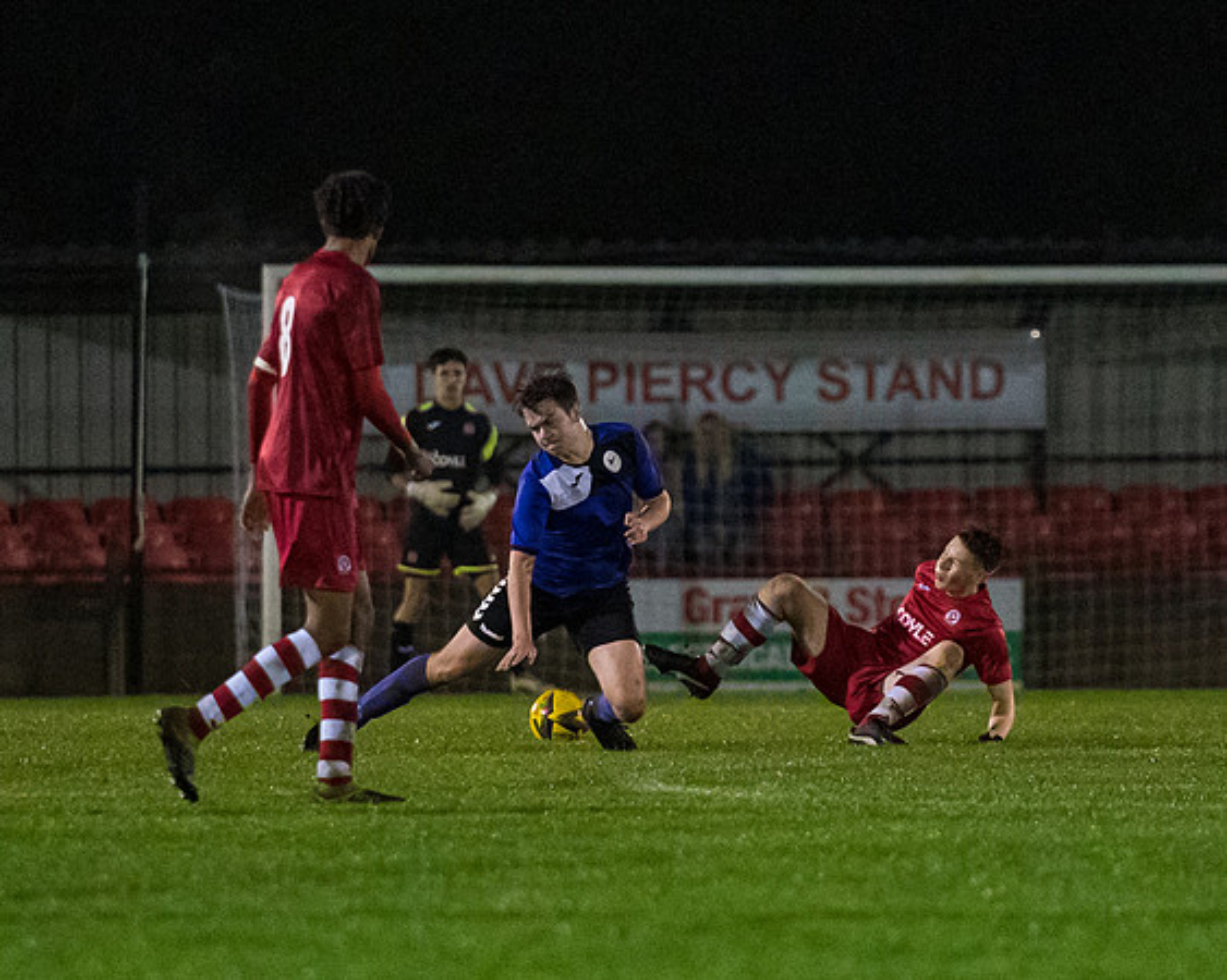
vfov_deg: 3.1
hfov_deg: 3.9
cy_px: 528
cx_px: 684
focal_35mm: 499
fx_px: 18113
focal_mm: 200
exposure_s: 1/1250
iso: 6400
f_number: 2.8
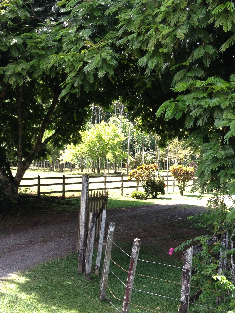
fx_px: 425
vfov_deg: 40.4
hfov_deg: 30.9
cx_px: 113
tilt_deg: -0.7
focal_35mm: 47
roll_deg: +0.9
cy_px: 149
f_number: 2.4
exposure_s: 1/198
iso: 50
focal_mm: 4.28
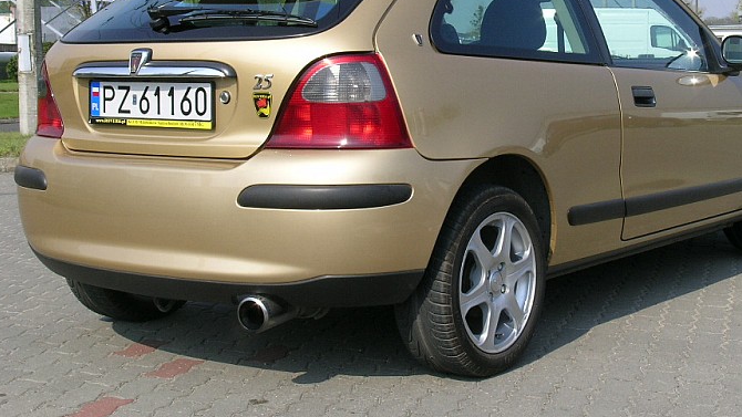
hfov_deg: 32.3
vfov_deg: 18.5
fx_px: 1279
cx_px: 434
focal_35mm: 65
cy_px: 147
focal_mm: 10.3
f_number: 7.6
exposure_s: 1/220
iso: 50
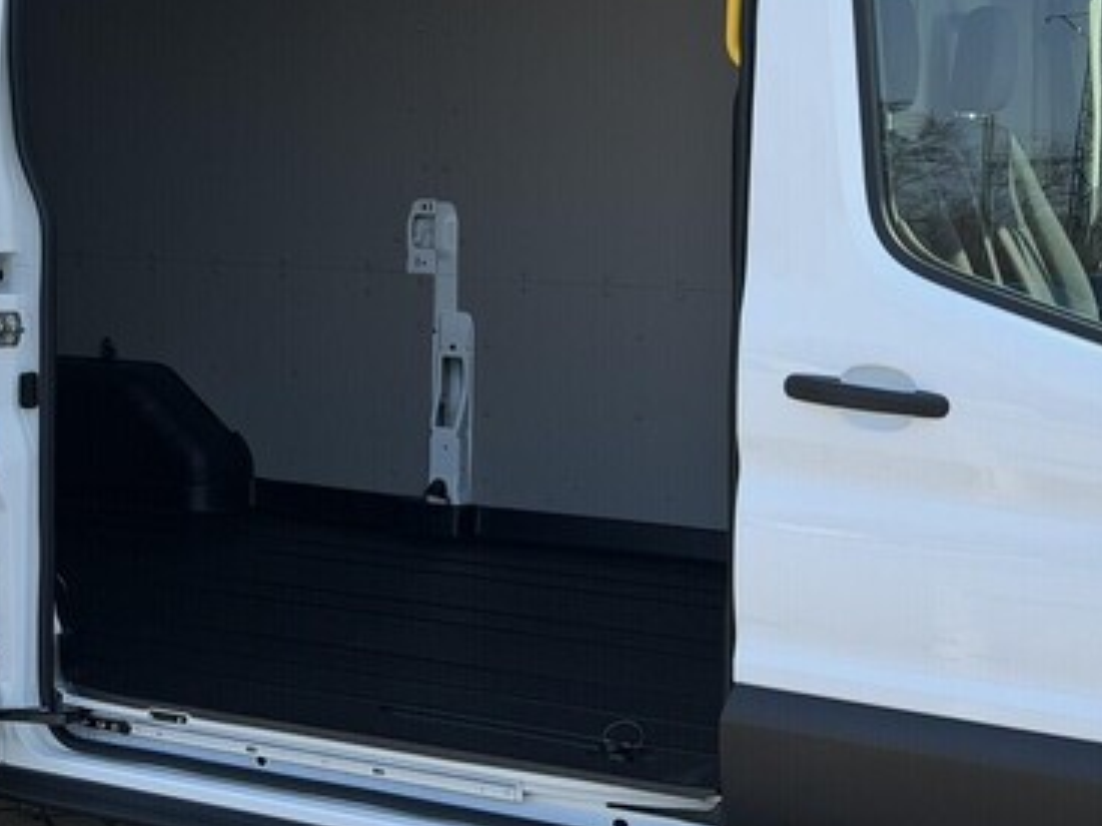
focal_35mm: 72
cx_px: 354
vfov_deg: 20.4
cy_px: 269
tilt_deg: -2.7
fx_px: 2291
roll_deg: +0.0
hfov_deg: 26.9
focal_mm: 6.76
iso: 64
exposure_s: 1/1838
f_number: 1.78
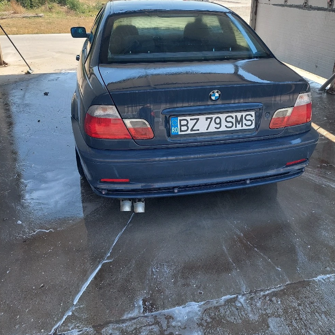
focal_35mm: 29
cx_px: 170
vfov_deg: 54.9
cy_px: 121
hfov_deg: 55.6
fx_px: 318
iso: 40
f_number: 1.8
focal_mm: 5.23
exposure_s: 1/526
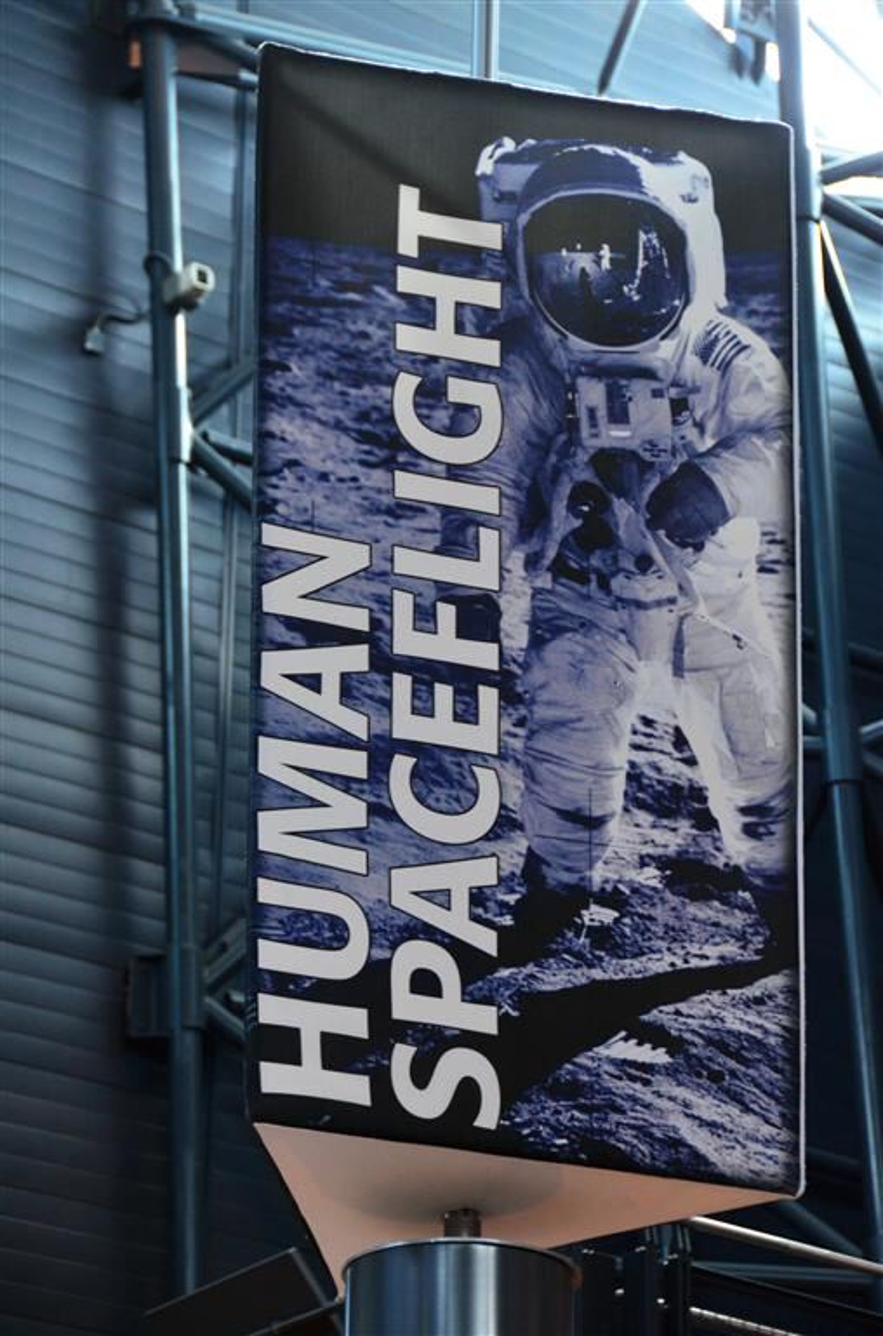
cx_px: 442
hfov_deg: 9.6
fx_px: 5271
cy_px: 668
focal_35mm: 142
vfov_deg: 14.4
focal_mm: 95
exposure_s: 1/40
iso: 1600
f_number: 5.3
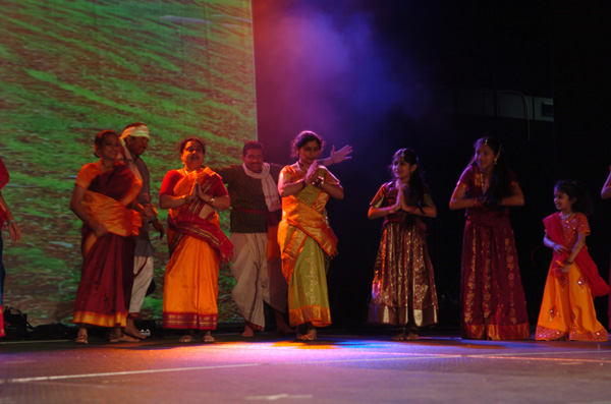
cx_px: 306
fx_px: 1397
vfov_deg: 16.5
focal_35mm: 82
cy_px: 202
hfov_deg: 24.7
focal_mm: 55
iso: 400
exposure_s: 1/40
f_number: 2.8
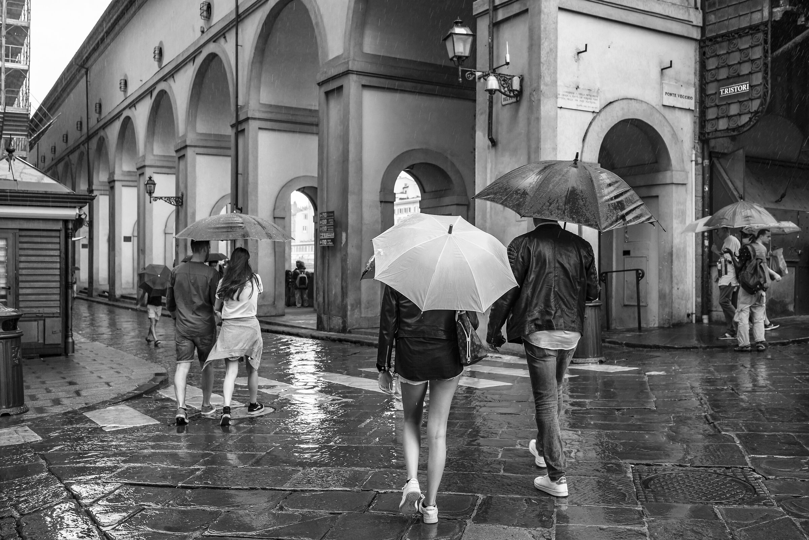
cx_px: 404
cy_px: 270
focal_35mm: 35
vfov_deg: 37.9
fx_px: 787
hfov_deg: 54.4
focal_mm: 35
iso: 400
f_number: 5
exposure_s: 1/200
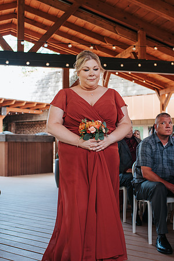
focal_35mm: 52
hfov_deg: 25.8
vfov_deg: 37.9
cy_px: 130
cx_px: 90
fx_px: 380
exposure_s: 1/125
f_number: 3.2
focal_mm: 35
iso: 250
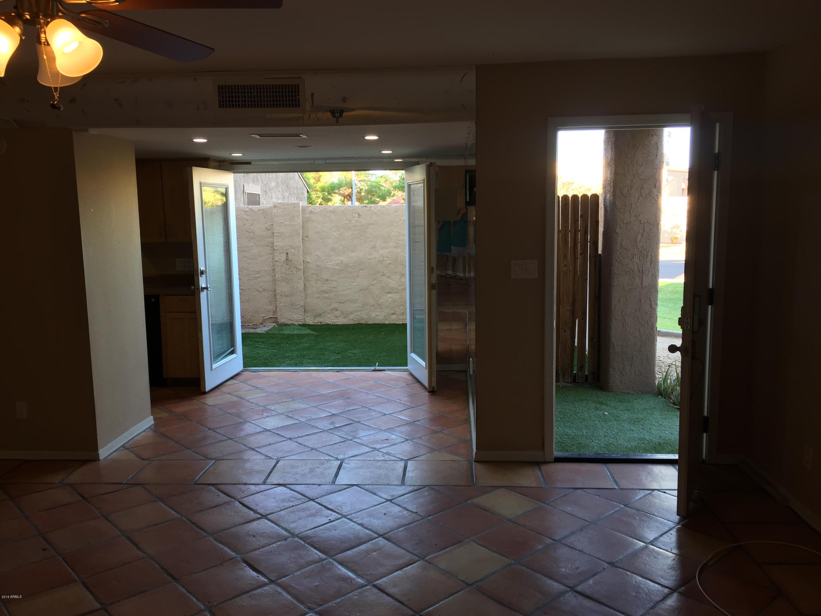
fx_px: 688
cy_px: 308
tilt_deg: -9.3
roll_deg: -0.1
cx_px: 410
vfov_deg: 48.2
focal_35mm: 29
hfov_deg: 61.7
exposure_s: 1/40
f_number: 2.2
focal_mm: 4.15
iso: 32
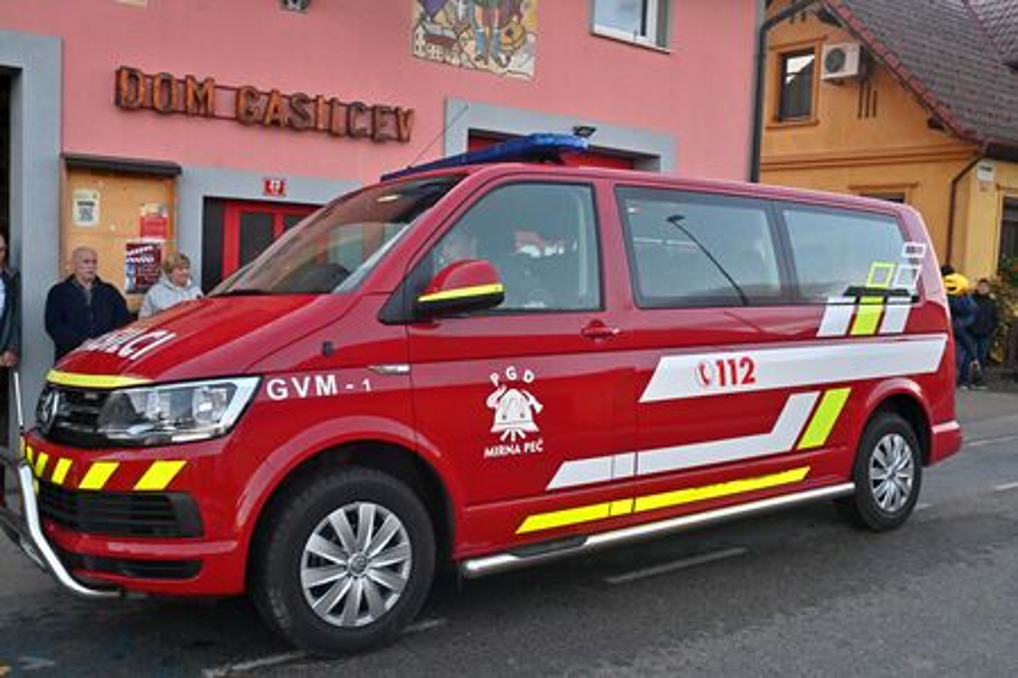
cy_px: 339
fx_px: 990
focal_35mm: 35
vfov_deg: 37.9
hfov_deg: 54.4
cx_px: 509
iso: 1600
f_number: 10
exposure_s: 1/250
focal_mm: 35
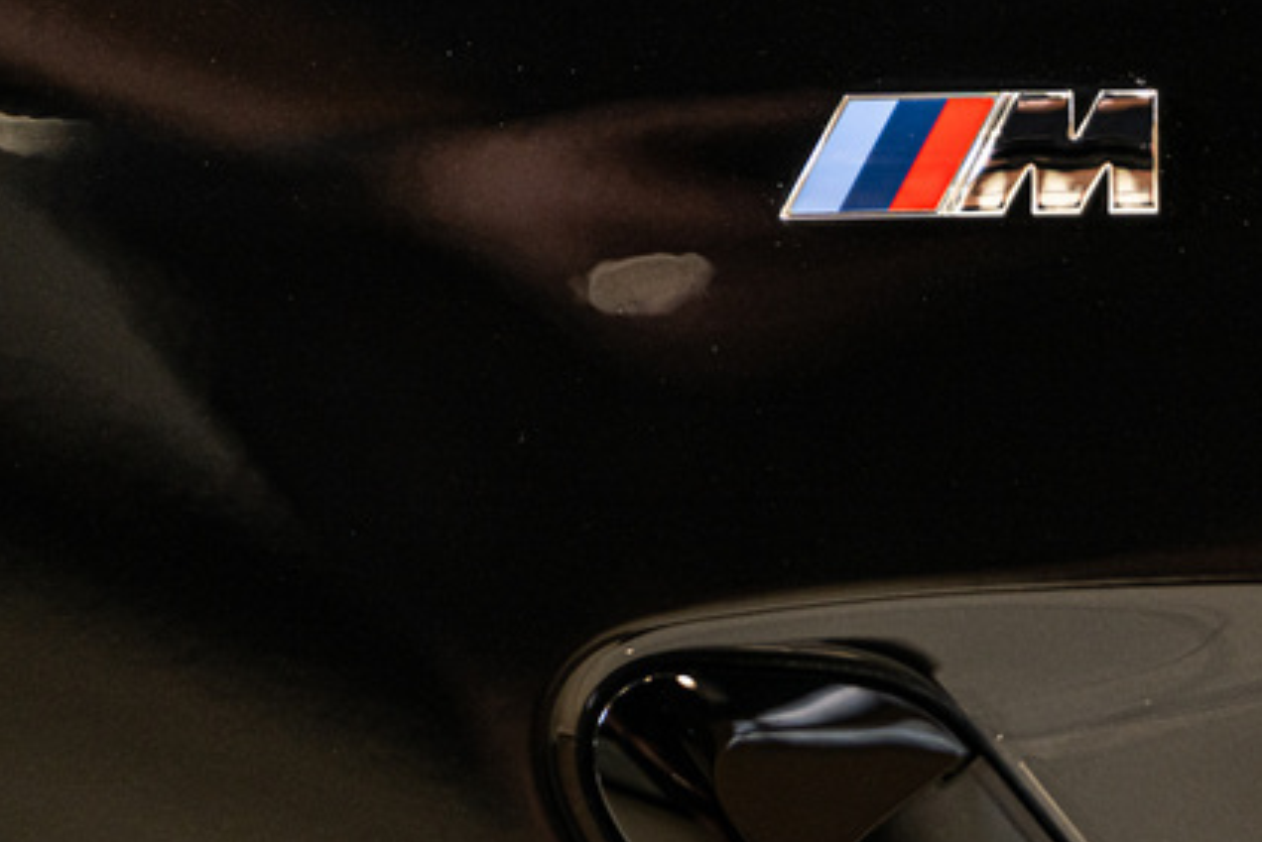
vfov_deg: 7.6
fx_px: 6347
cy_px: 196
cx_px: 1013
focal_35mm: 181
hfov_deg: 11.3
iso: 400
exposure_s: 1/160
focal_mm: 75
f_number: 2.8
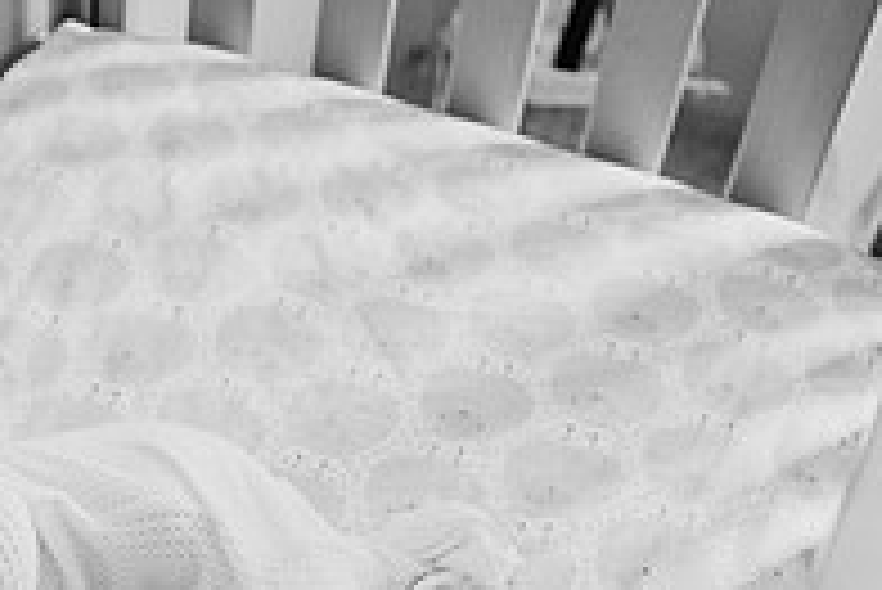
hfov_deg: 26.9
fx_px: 1741
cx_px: 0
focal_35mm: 71
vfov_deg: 18.1
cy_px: 745
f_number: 2.5
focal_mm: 24
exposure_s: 1/250
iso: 1000
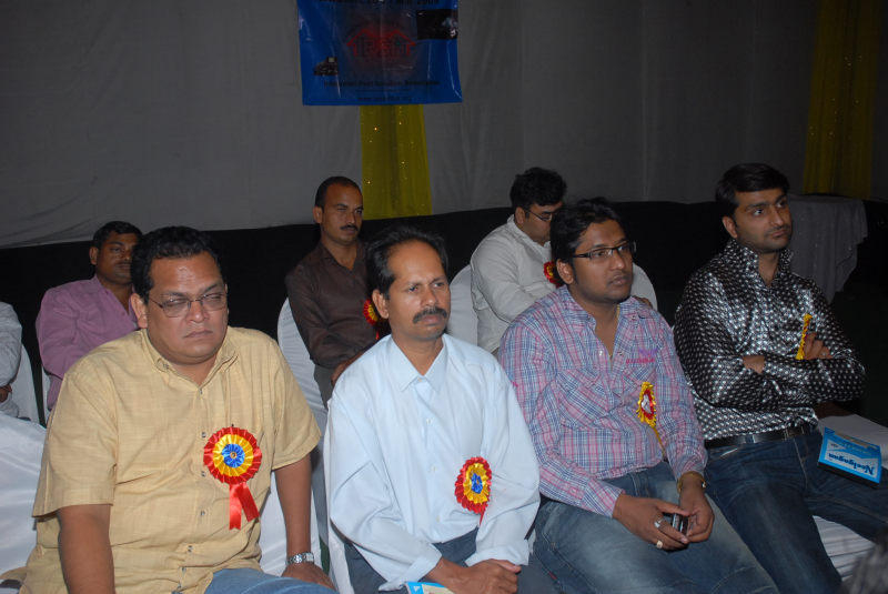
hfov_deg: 57.2
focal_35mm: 33
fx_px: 815
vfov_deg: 40.0
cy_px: 297
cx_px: 444
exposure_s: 1/125
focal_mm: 22
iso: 400
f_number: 5.6
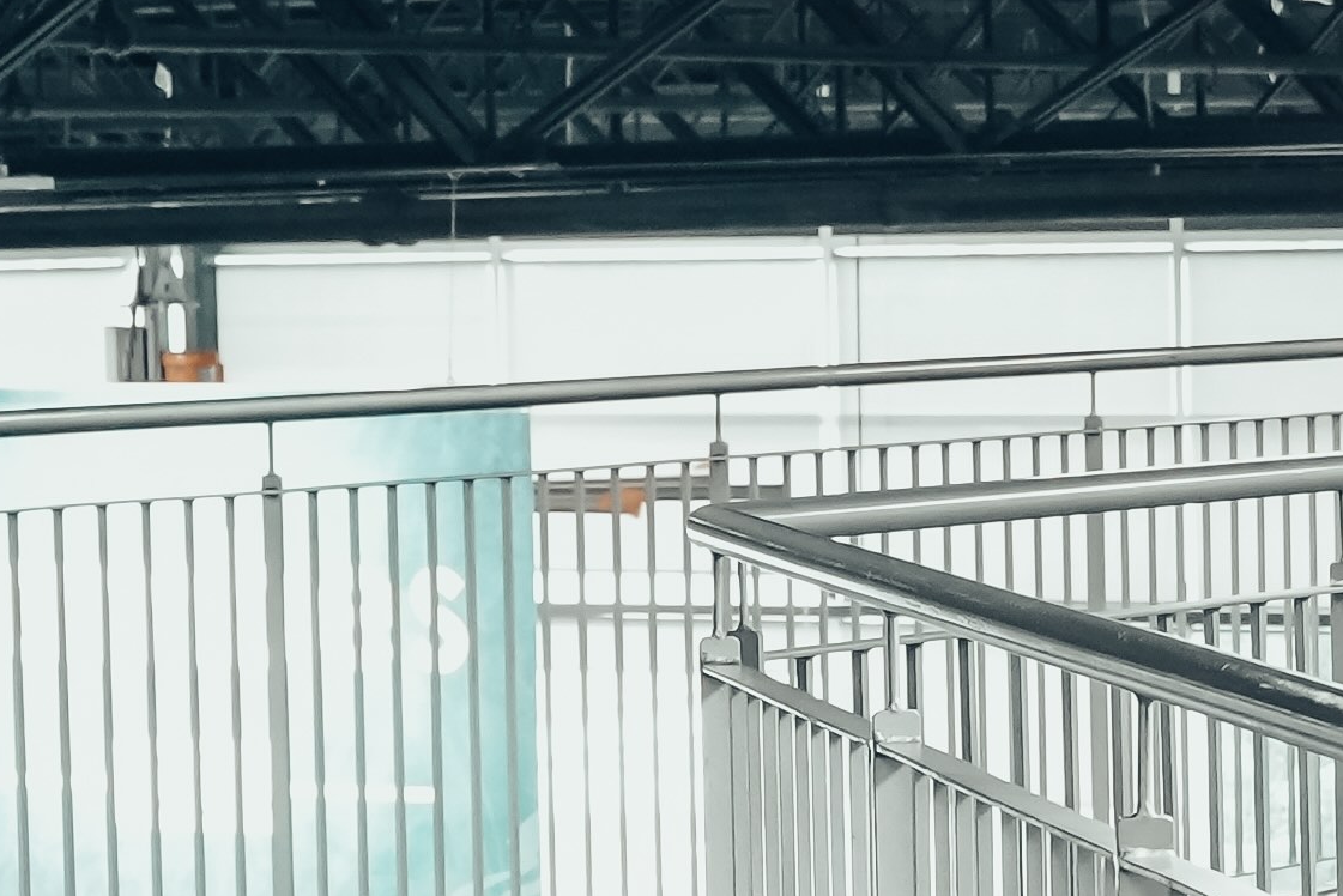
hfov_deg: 11.6
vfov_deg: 7.8
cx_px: 1385
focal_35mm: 175
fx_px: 6530
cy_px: 871
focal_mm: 28
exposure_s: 1/125
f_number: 5
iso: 3200
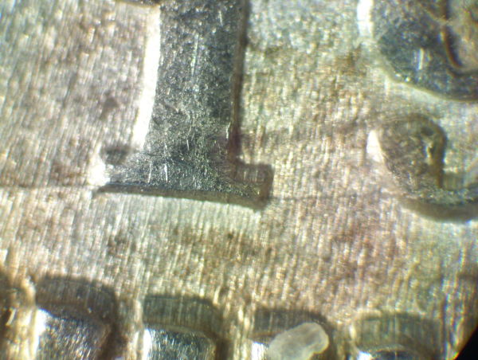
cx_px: 239
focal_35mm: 70
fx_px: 968
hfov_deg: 27.7
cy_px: 180
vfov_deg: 21.1
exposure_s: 1/30
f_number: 4
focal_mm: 11.6
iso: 160
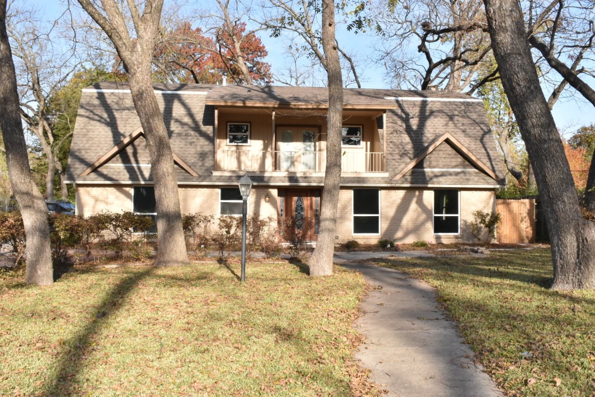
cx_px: 298
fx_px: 595
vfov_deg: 36.9
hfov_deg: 53.1
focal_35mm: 36
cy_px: 198
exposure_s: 1/200
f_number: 25
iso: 1250
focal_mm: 24
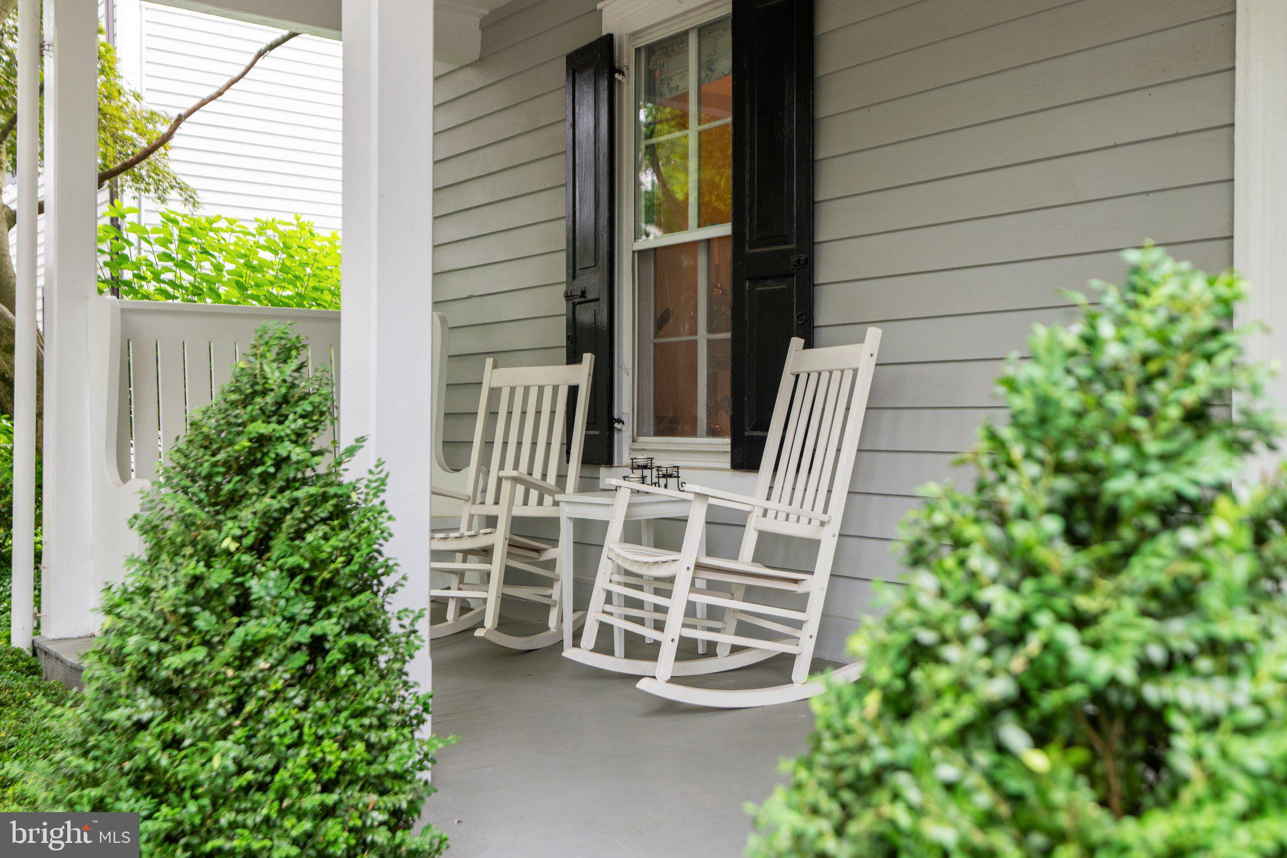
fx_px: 1251
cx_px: 644
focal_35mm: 35
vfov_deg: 37.8
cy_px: 429
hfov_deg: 54.4
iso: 320
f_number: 3.5
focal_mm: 35
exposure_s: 1/160
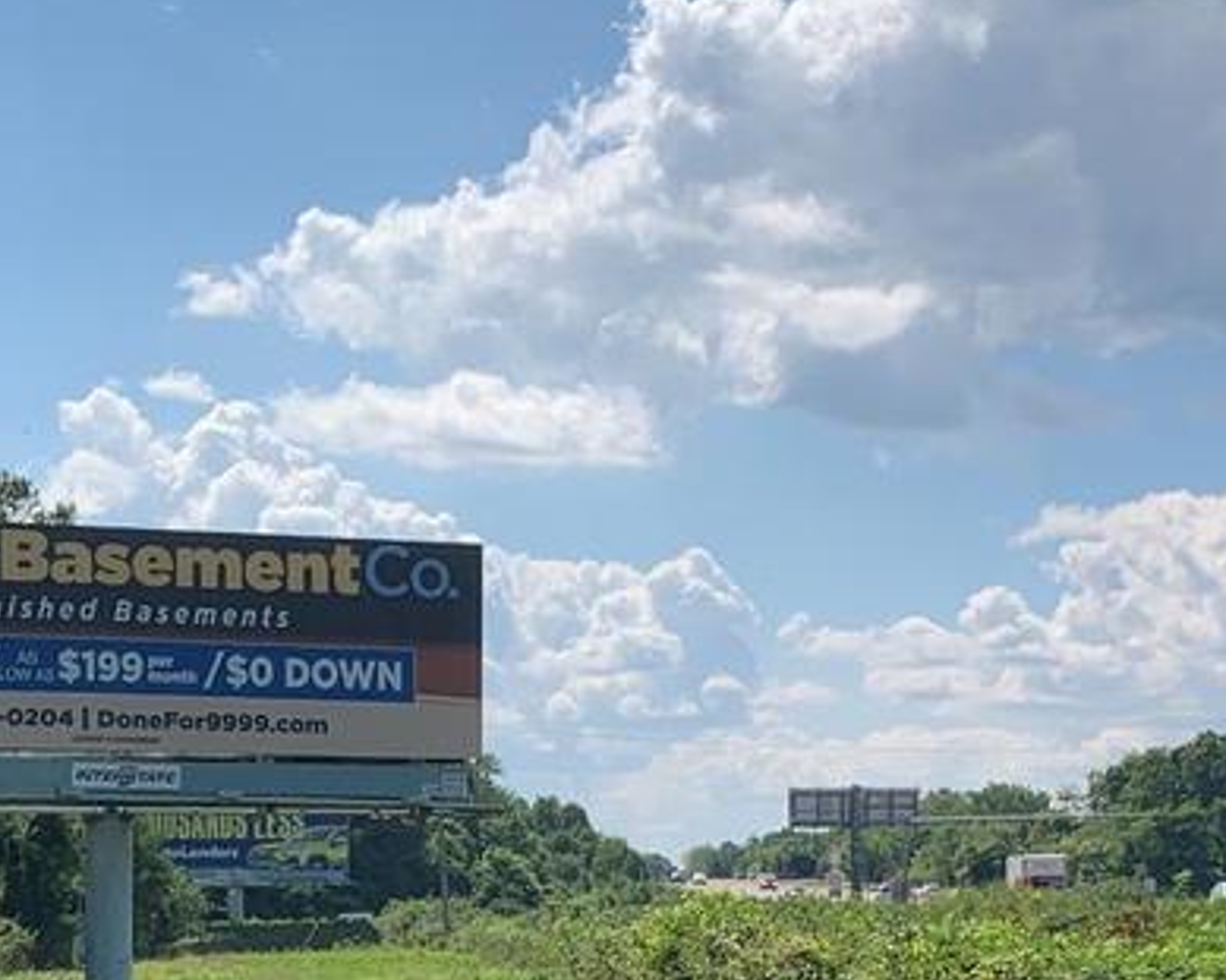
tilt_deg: -0.6
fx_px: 3410
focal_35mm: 94
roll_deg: +0.5
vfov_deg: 16.0
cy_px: 977
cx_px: 425
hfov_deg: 20.3
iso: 25
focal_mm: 4.25
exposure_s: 1/3521
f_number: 1.8
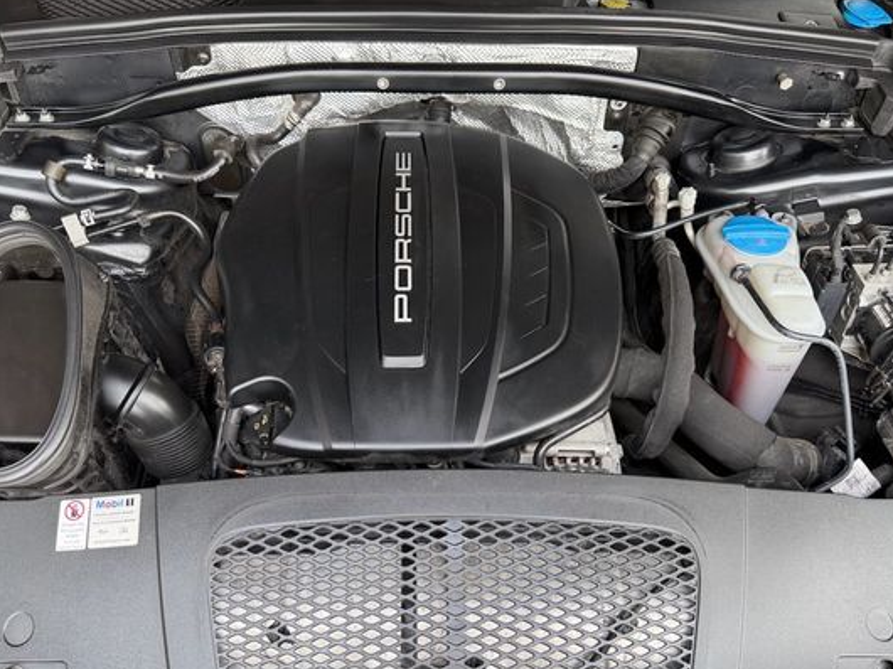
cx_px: 426
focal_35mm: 29
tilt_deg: -48.3
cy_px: 384
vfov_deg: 48.0
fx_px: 748
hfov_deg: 61.7
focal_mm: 6.76
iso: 125
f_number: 1.78
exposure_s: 1/174
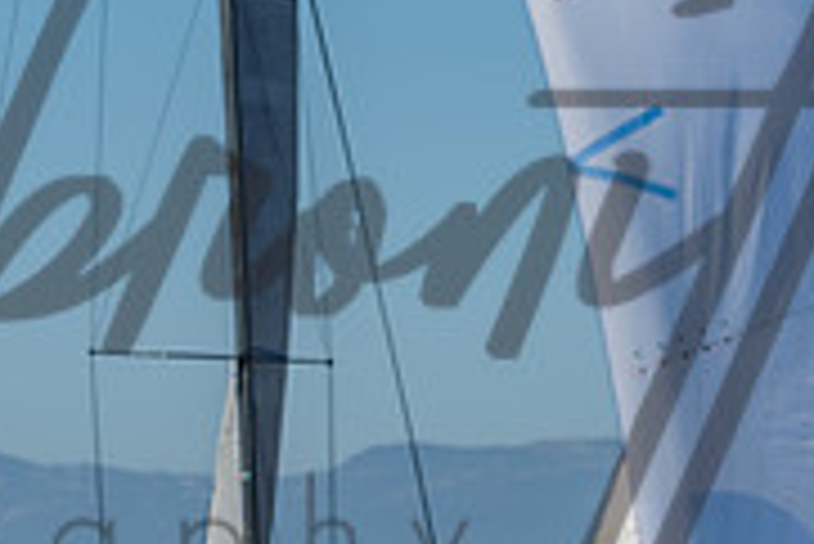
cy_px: 467
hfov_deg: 7.1
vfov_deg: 4.8
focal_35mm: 288
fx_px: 6517
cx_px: -123
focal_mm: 69
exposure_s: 1/400
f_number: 6.3
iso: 160
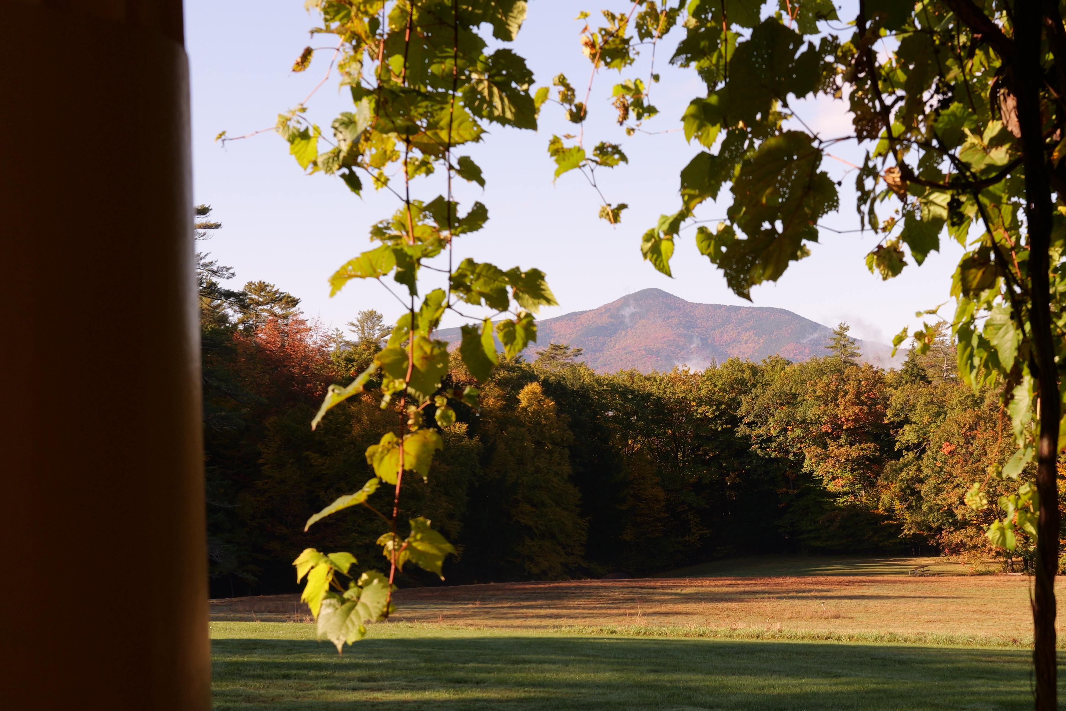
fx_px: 1865
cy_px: 481
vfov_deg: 21.5
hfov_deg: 31.5
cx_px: 758
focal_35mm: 63
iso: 400
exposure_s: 1/250
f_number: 10
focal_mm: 38
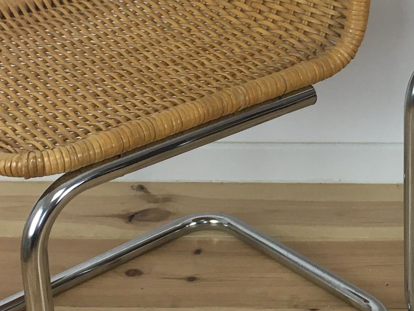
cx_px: 400
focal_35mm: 100
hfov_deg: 19.2
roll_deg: +0.9
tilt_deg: -23.6
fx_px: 1196
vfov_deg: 14.7
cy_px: 80
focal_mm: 4.15
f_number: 2.2
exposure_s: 1/33
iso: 25
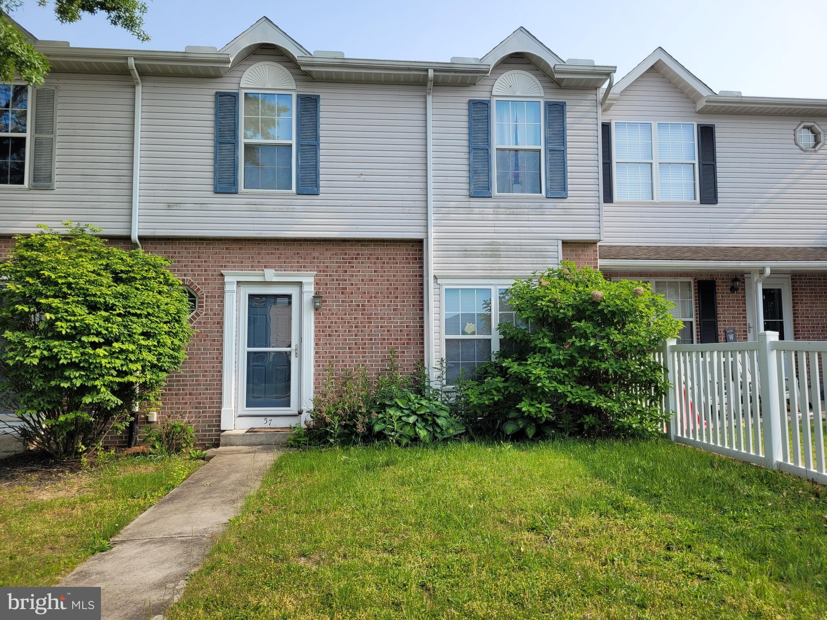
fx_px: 621
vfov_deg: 53.1
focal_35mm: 26
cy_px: 310
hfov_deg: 67.3
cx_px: 414
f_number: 1.8
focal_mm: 5.4
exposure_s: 1/1521
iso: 40
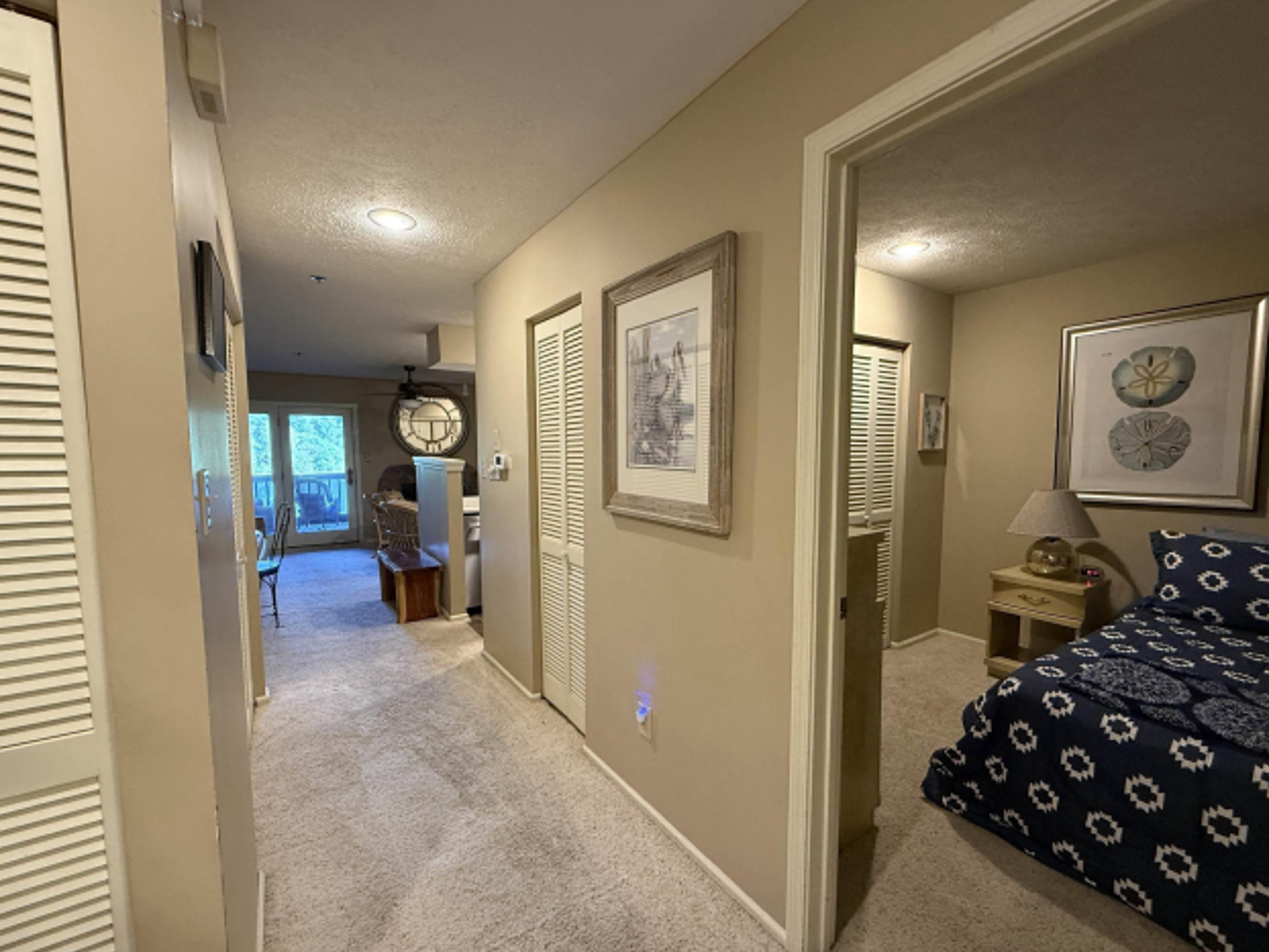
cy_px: 501
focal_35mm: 15
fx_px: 550
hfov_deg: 98.1
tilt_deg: -5.1
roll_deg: +0.4
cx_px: 656
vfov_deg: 81.7
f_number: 2.2
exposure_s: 1/60
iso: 400
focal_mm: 2.22
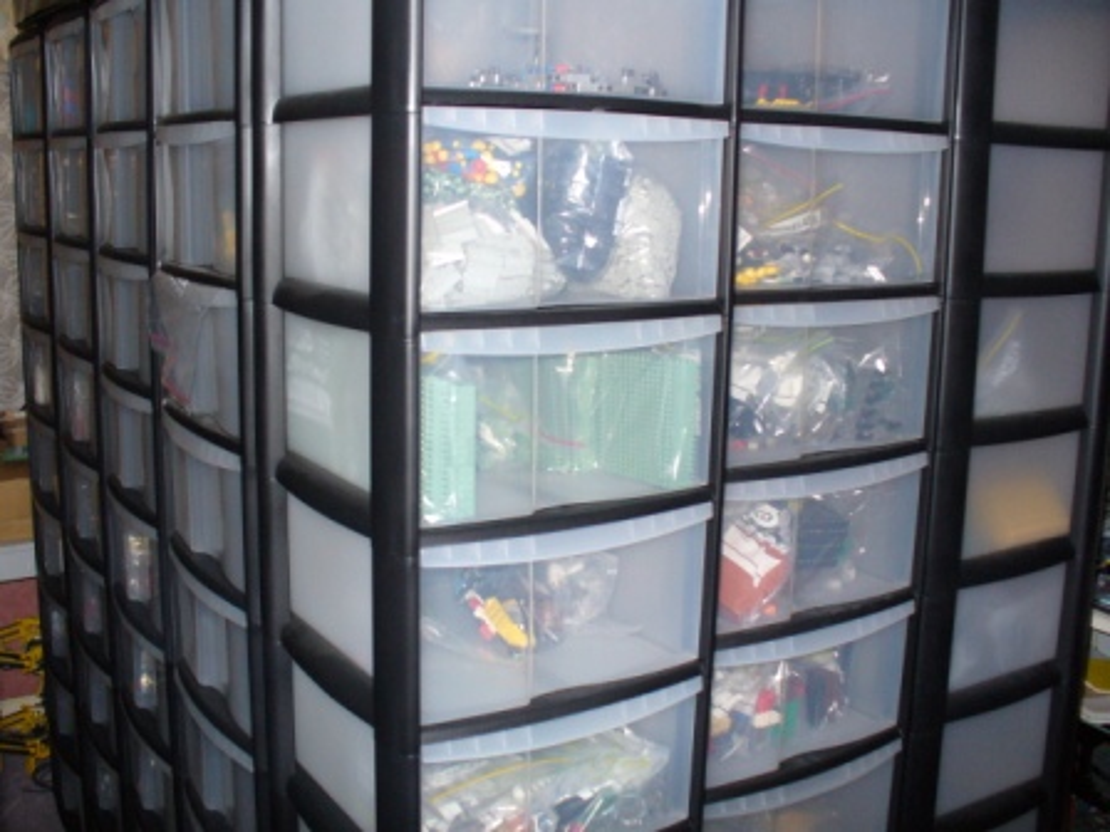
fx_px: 1186
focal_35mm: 37
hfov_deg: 50.1
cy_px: 416
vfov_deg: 38.7
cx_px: 555
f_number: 2.8
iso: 200
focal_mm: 6.1
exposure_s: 1/60
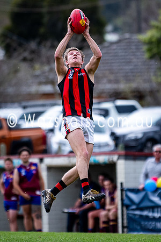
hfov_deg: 2.0
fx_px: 4637
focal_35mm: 691
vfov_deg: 3.0
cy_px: 126
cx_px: 100
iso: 400
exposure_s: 1/1600
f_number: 2.8
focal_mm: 200
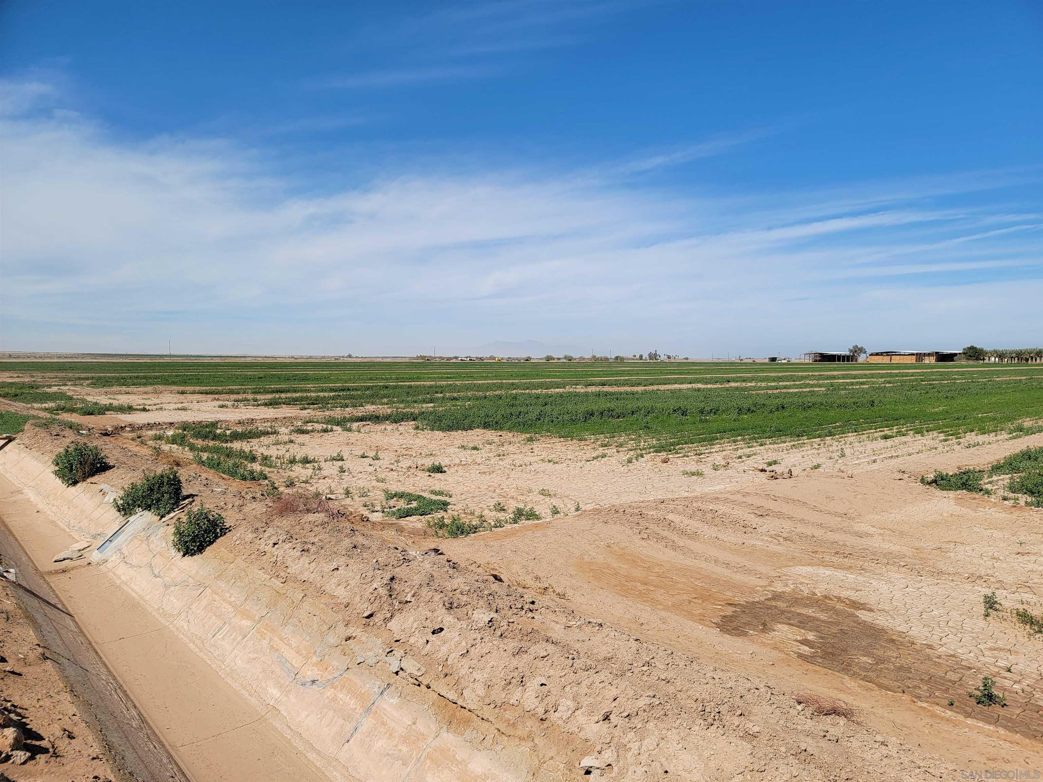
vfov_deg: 56.8
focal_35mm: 24
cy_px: 391
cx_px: 522
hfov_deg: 71.6
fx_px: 723
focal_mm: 6.7
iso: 16
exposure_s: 1/1799
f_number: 1.8
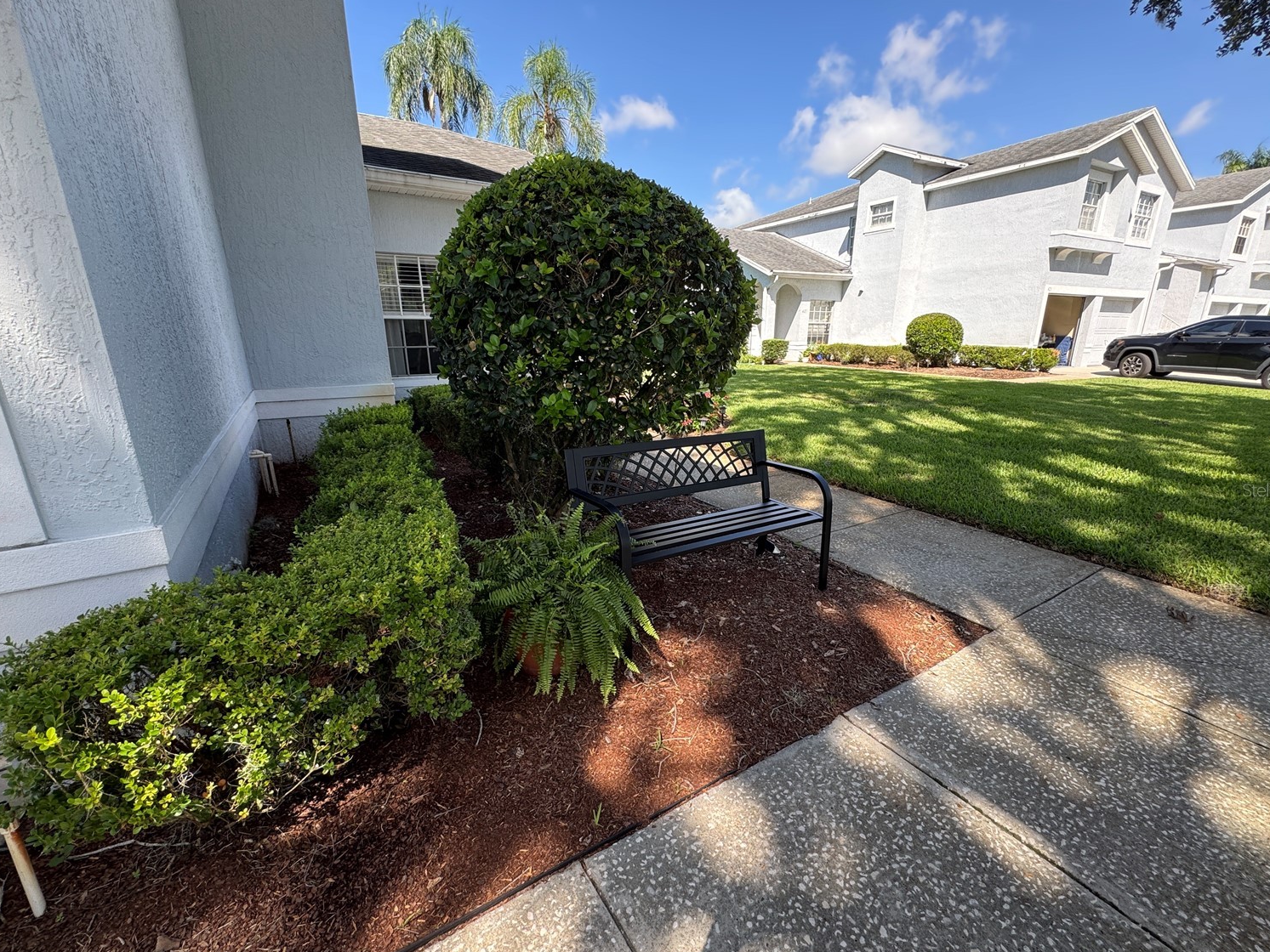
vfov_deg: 81.7
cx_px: 642
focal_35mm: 15
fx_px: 550
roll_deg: -0.2
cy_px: 490
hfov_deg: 98.2
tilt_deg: -16.8
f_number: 2.2
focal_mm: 2.22
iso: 40
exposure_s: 1/190
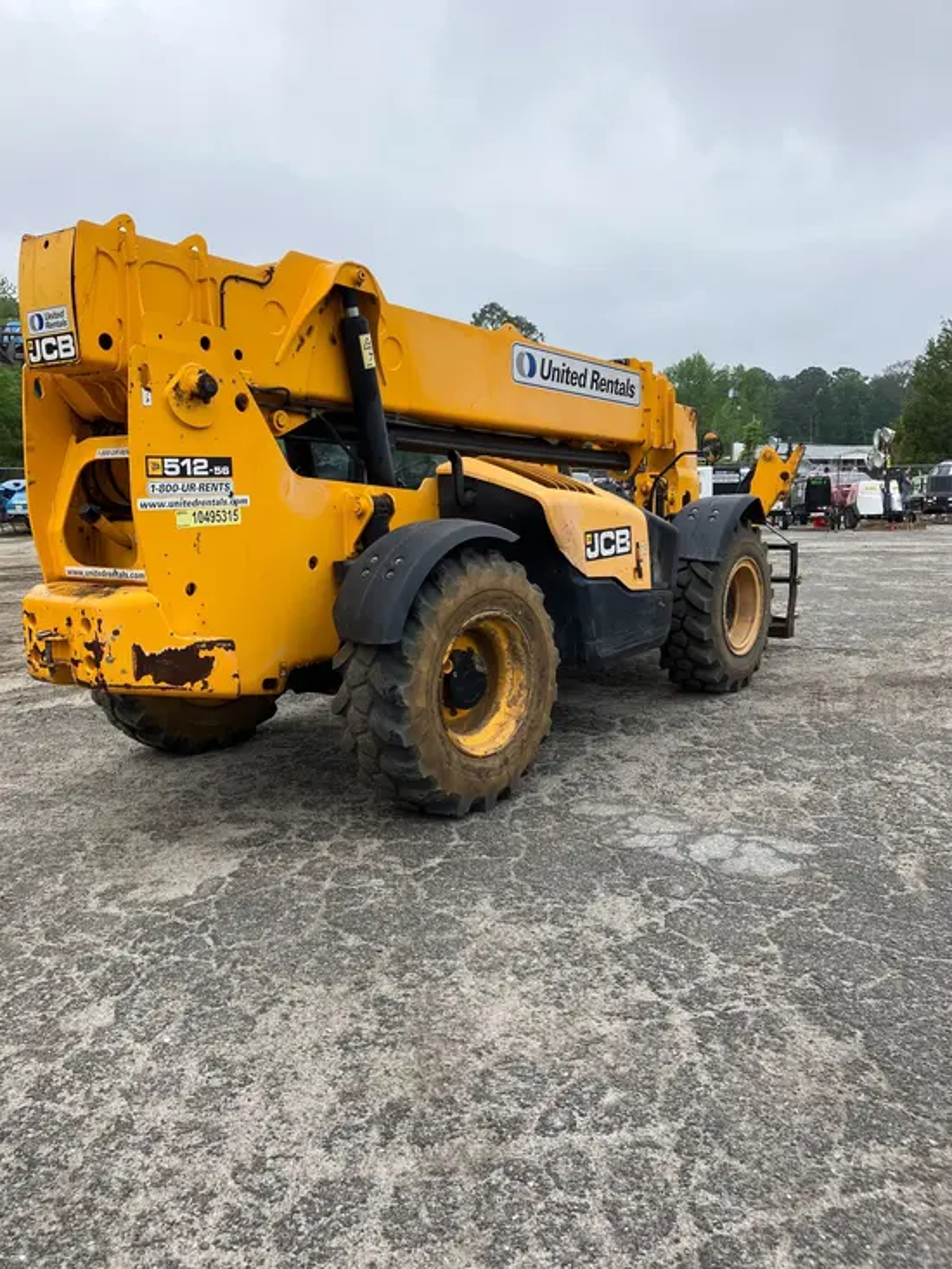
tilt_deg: -8.3
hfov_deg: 49.8
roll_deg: -0.6
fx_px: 1026
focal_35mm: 28
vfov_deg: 63.4
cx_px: 476
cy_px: 634
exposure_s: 1/873
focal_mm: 3.99
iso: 32
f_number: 1.8
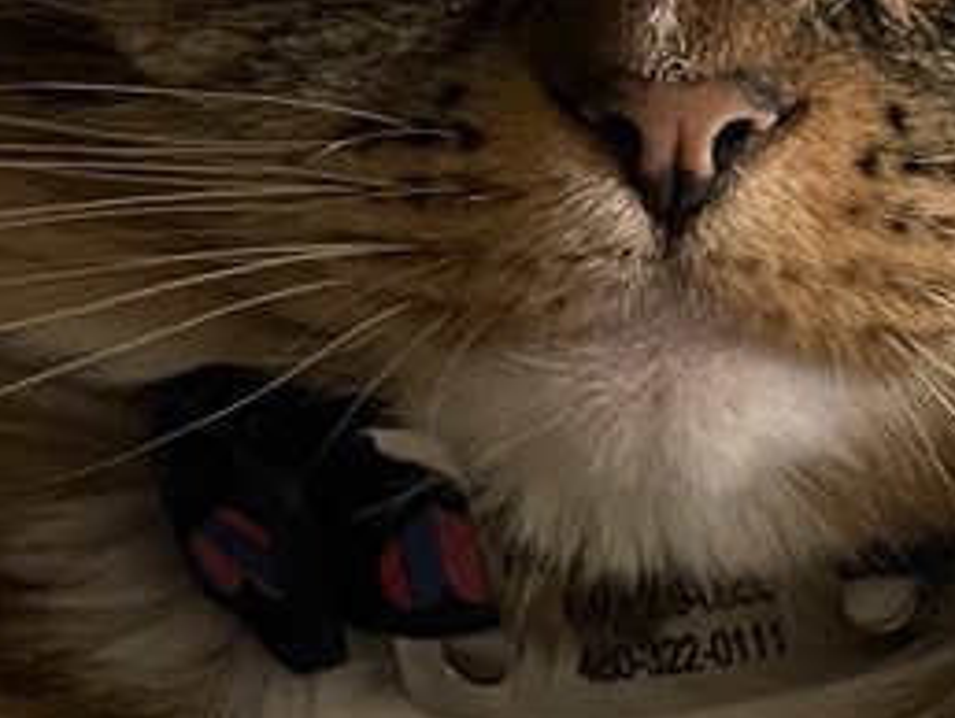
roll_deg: +1.1
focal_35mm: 161
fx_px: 4446
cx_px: 1210
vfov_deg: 9.2
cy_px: 644
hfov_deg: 11.9
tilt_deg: +2.9
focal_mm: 5.1
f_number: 1.6
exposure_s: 1/30
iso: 800
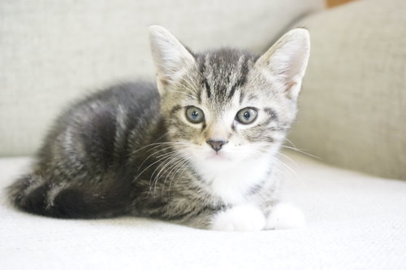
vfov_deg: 28.0
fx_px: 541
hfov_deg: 41.2
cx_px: 203
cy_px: 135
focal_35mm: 48
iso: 6400
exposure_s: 1/160
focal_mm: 32
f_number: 5
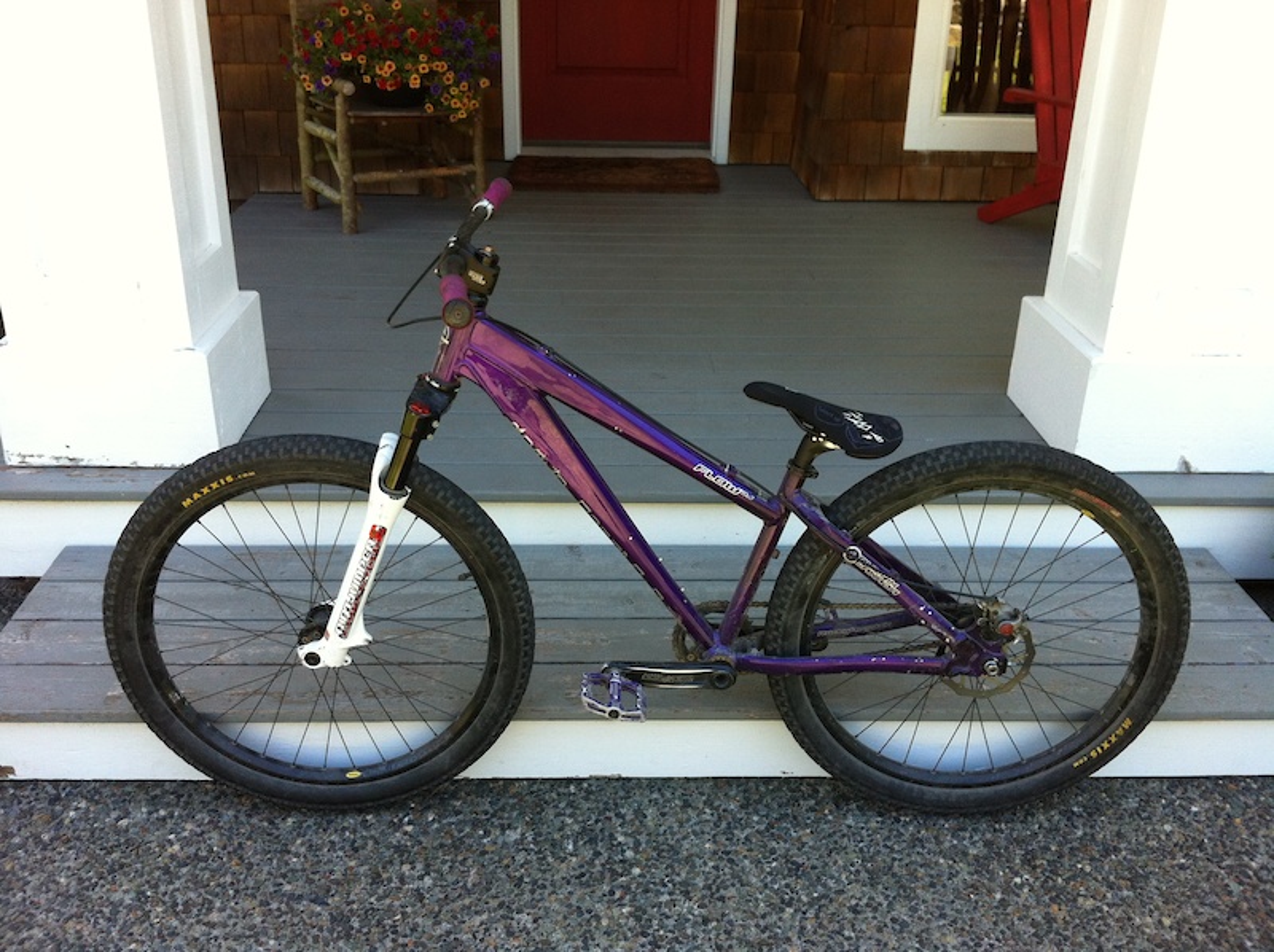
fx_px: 1287
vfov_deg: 40.6
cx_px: 637
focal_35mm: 35
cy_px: 476
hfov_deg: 52.7
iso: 100
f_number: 2.8
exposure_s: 1/120
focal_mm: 3.85
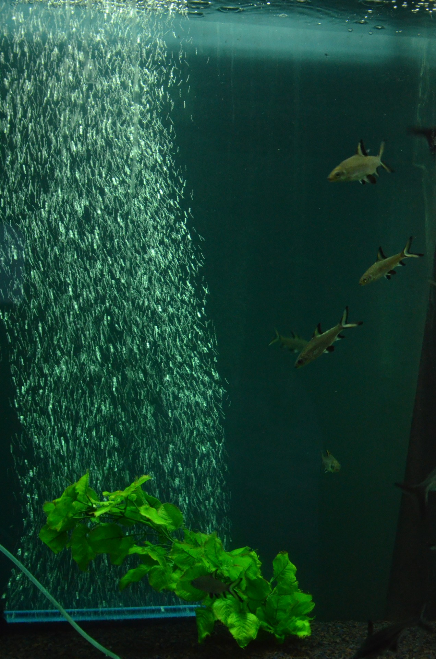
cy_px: 330
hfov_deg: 22.5
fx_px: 1095
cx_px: 218
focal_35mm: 60
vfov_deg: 33.5
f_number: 4.5
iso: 3200
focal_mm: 40
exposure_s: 1/30
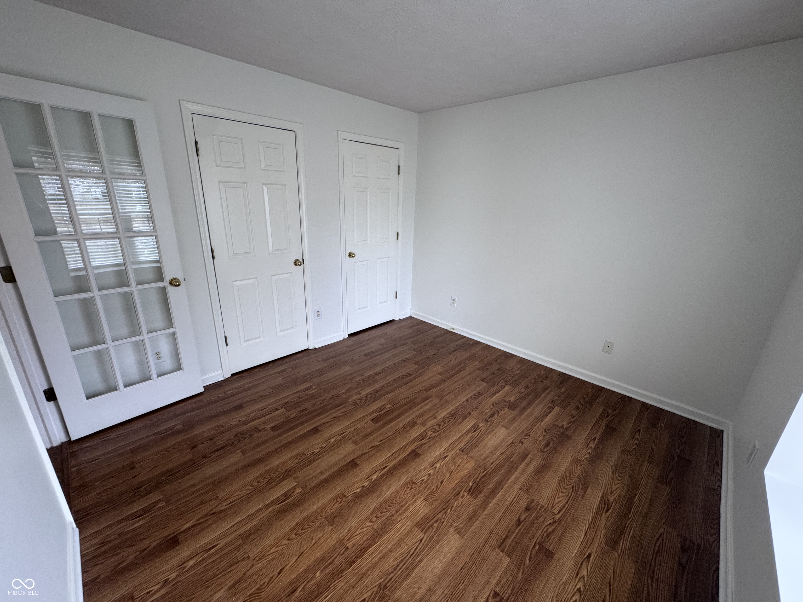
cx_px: 402
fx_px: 325
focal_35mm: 14
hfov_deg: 102.1
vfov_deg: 85.7
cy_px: 301
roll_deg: -1.7
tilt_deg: -18.1
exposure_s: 1/120
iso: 160
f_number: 2.2
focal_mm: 2.22
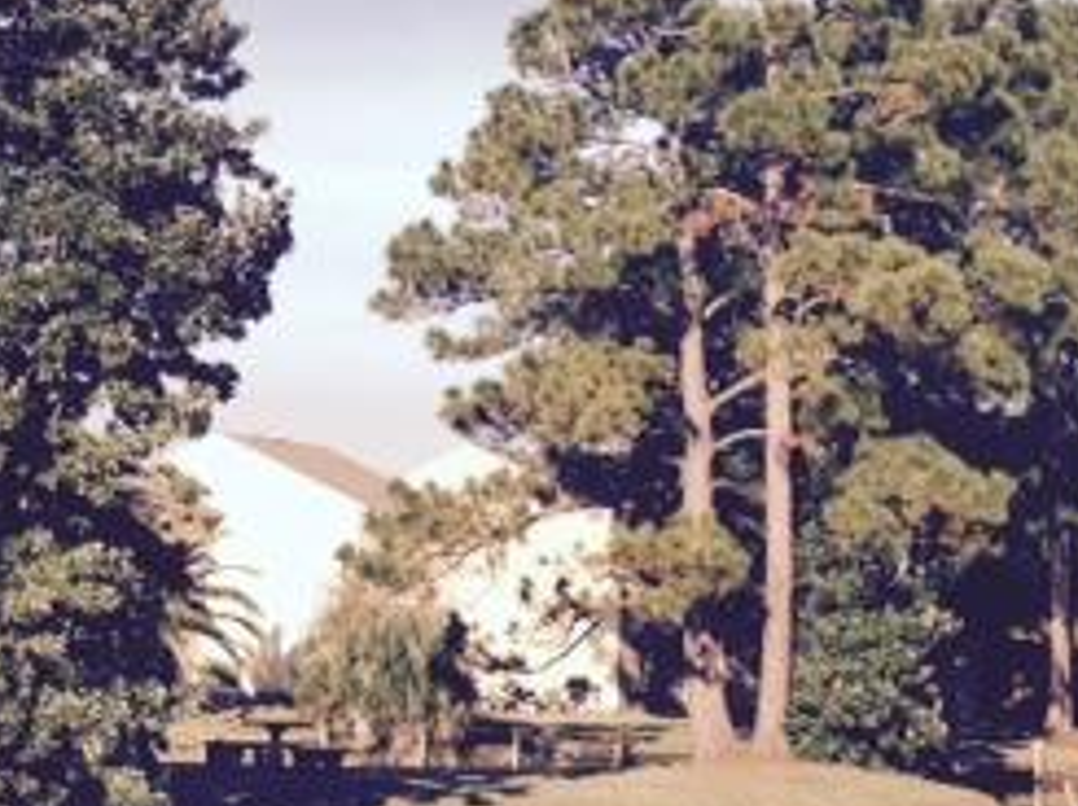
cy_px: 442
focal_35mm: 86
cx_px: 364
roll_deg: -2.6
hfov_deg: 22.7
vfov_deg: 17.1
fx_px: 2676
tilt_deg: +3.8
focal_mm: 4.12
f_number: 2.4
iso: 50
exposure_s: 1/1085
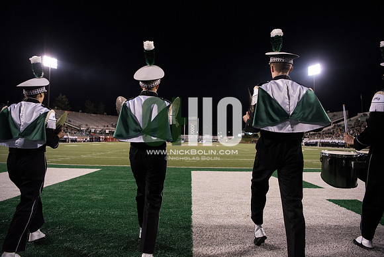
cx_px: 192
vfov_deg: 53.2
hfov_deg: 73.7
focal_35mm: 24
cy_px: 128
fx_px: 256
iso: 4000
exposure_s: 1/1250
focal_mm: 24
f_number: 3.2
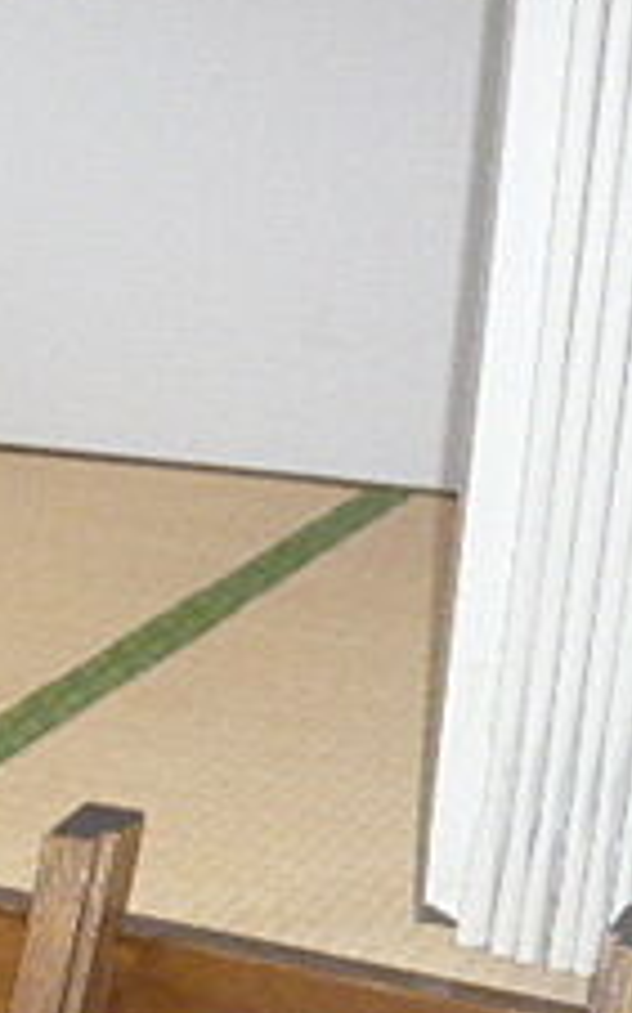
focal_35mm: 84
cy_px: 865
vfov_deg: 24.1
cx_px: -596
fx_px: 2318
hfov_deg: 13.5
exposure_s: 1/30
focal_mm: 4.6
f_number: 2.8
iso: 200
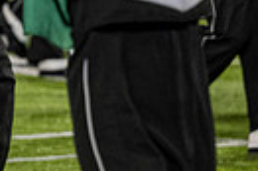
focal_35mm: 795
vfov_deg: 1.7
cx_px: -146
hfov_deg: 2.6
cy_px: -179
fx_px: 5690
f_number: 2.8
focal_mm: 120
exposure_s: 1/500
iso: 1000
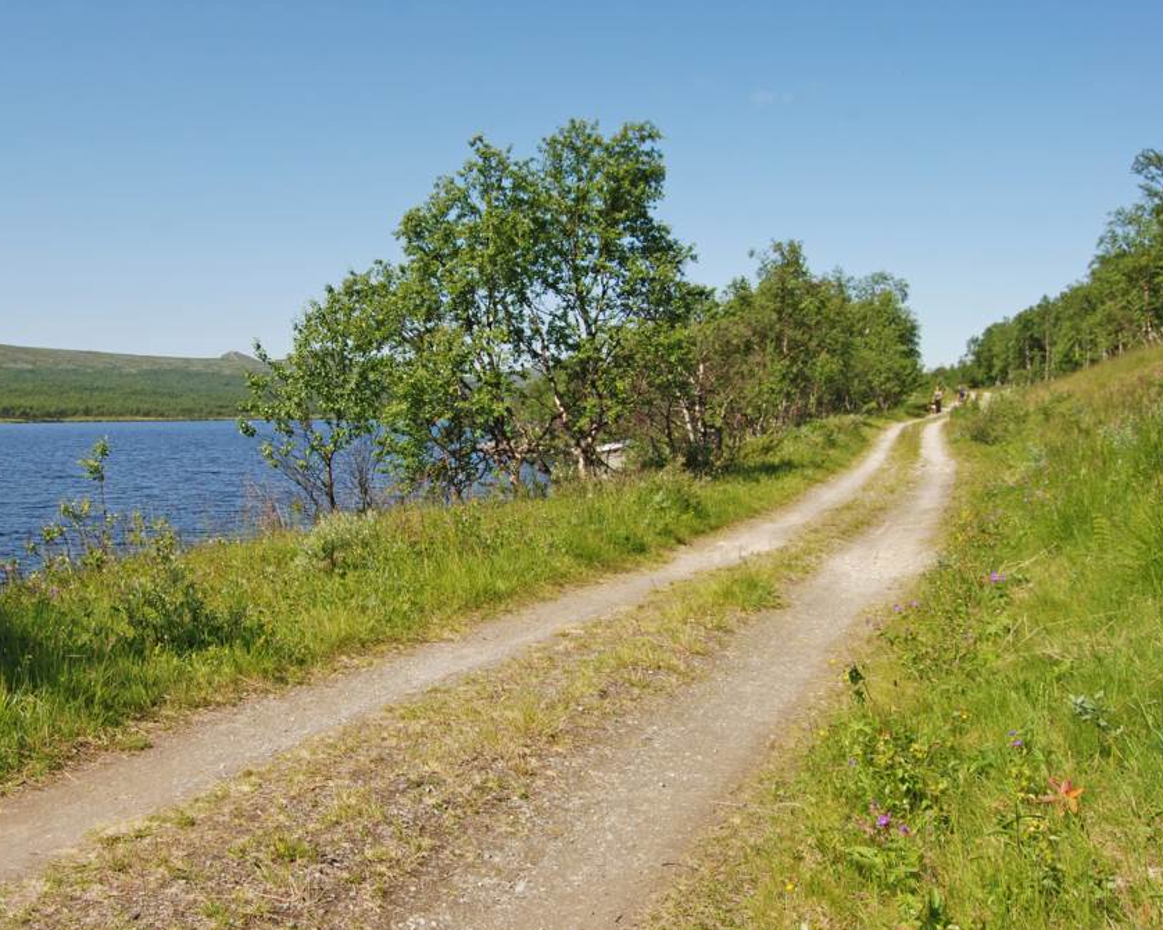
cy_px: 468
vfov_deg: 47.1
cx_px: 472
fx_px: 1067
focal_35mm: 31
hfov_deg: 56.8
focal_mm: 18
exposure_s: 1/200
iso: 100
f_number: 7.1
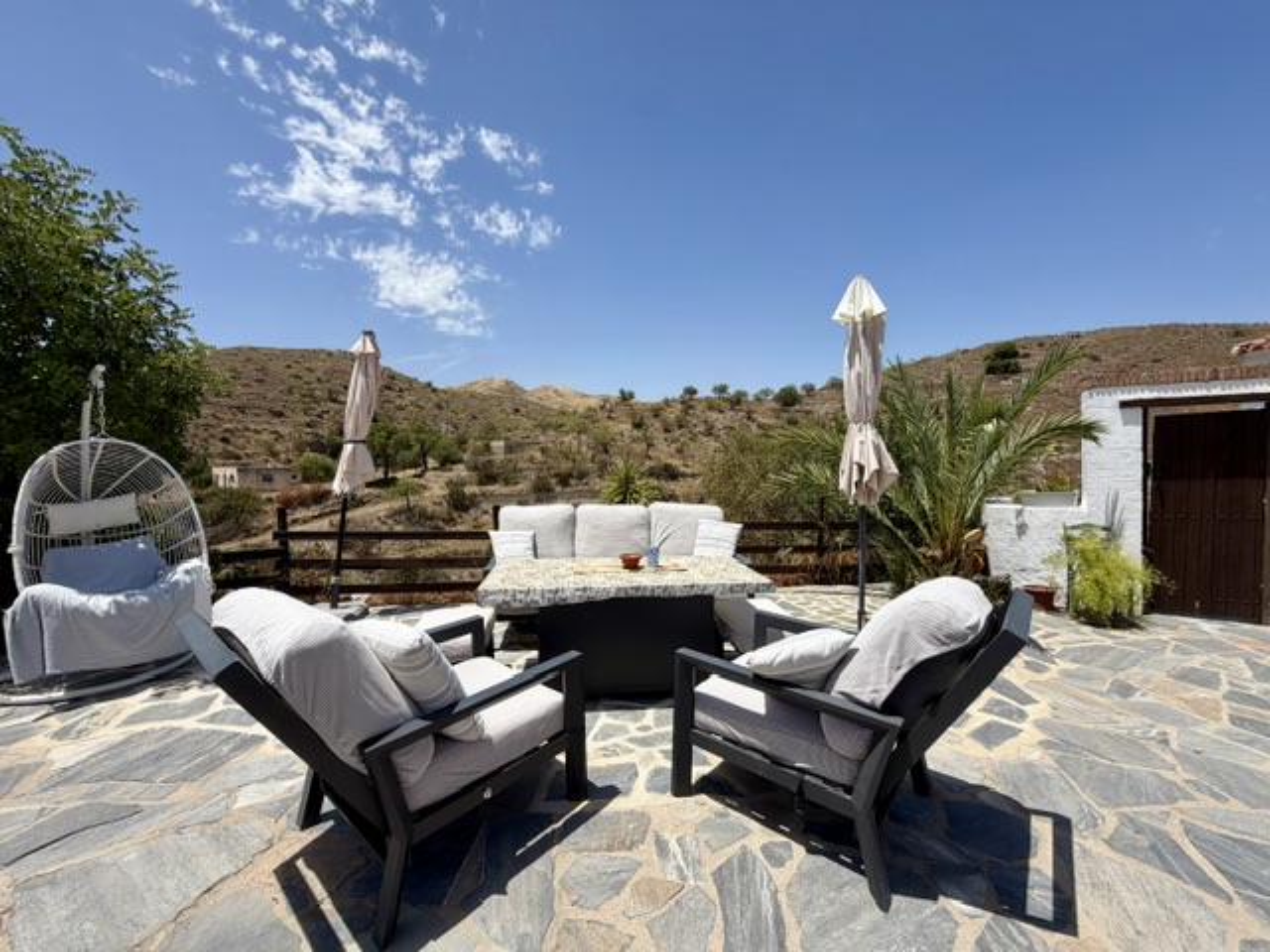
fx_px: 514
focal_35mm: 14
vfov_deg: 85.7
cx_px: 635
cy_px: 476
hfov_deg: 102.1
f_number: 2.2
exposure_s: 1/1189
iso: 20
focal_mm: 2.22
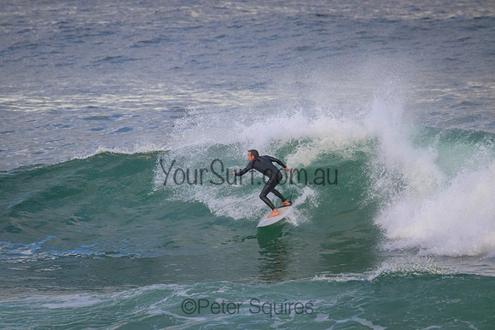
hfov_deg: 2.6
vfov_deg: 1.7
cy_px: 165
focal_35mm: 800
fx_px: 11002
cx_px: 248
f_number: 11
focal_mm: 800
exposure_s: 1/1250
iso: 5600
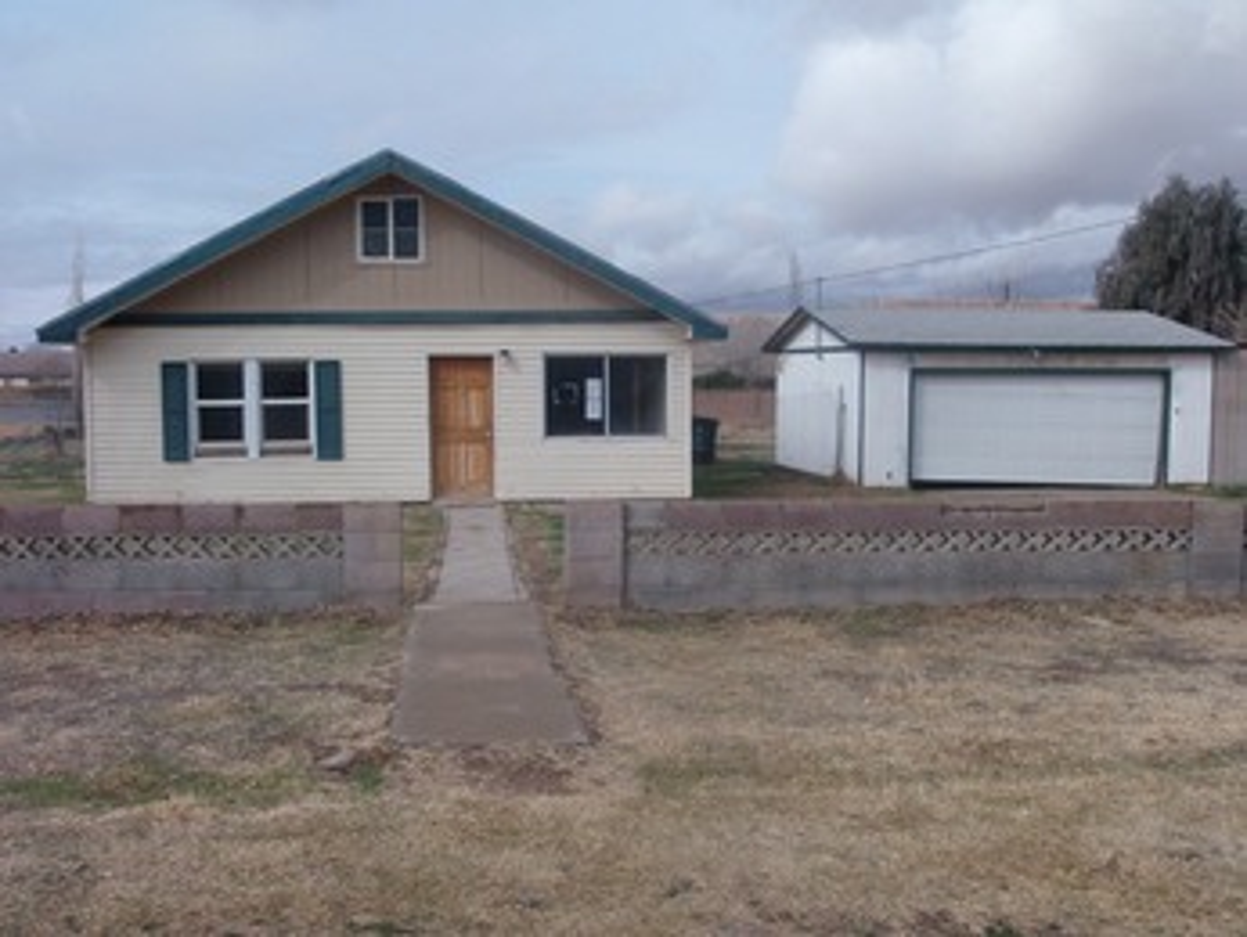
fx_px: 1190
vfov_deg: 43.0
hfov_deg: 55.3
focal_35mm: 33
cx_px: 624
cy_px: 468
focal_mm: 5.9
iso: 100
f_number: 7.9
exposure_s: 1/320
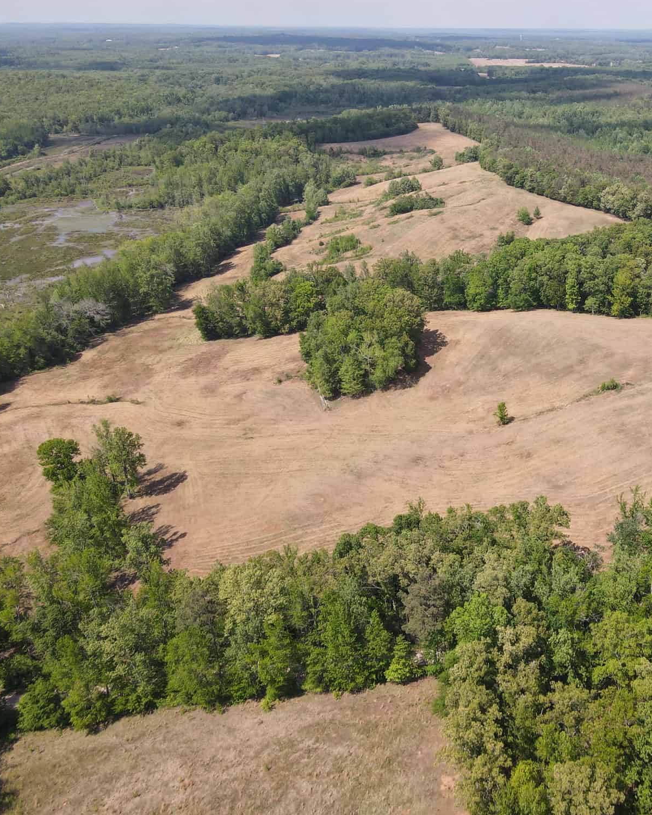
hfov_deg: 43.2
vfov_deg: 55.7
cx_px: 541
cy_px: 407
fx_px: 772
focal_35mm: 32
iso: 100
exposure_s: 1/30
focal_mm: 4.5
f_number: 2.8
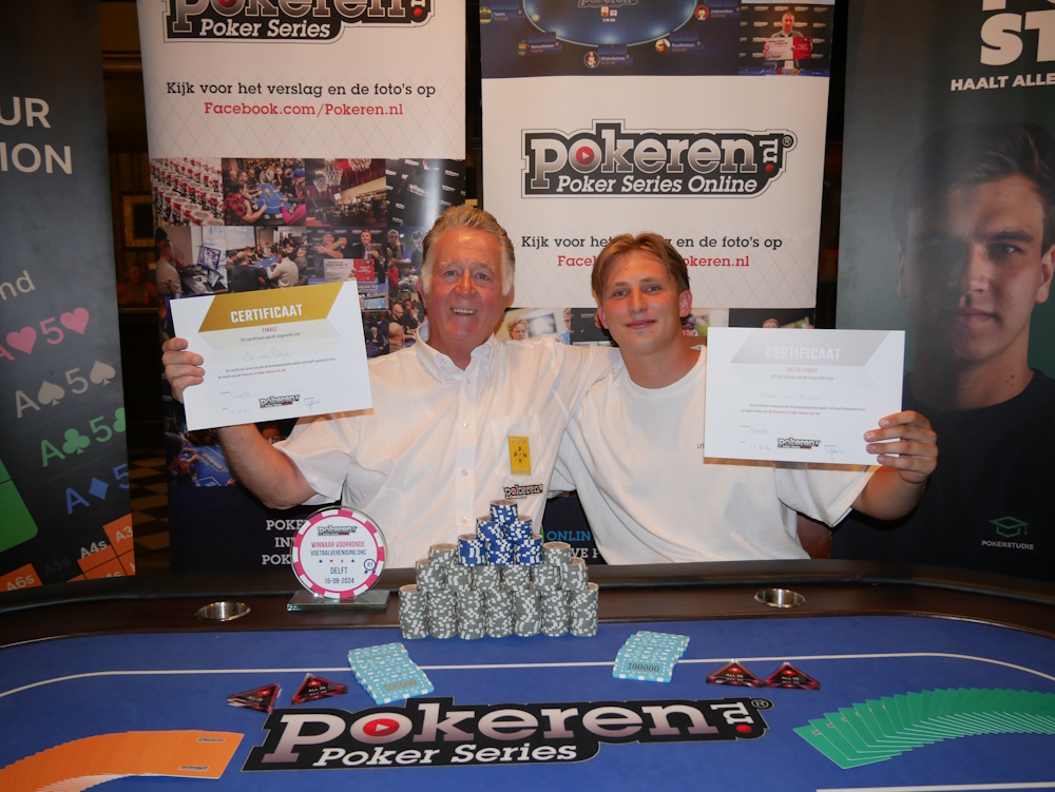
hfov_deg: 63.4
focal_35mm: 28
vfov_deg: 49.8
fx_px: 854
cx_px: 528
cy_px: 396
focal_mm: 14
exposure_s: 1/60
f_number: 3.6
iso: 800
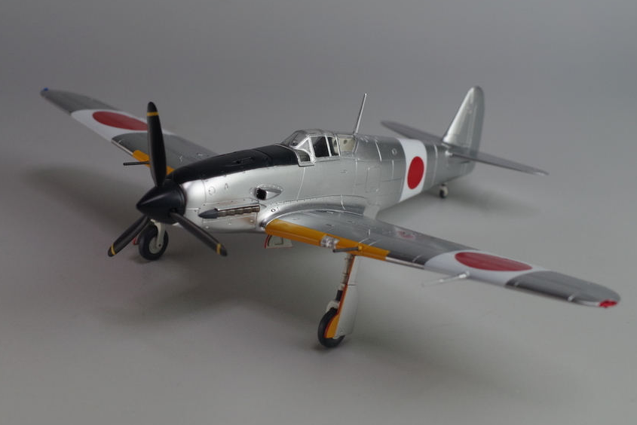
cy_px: 180
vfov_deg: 21.4
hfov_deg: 31.6
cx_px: 322
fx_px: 1126
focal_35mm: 64
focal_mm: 35
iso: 400
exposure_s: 1/80
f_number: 8
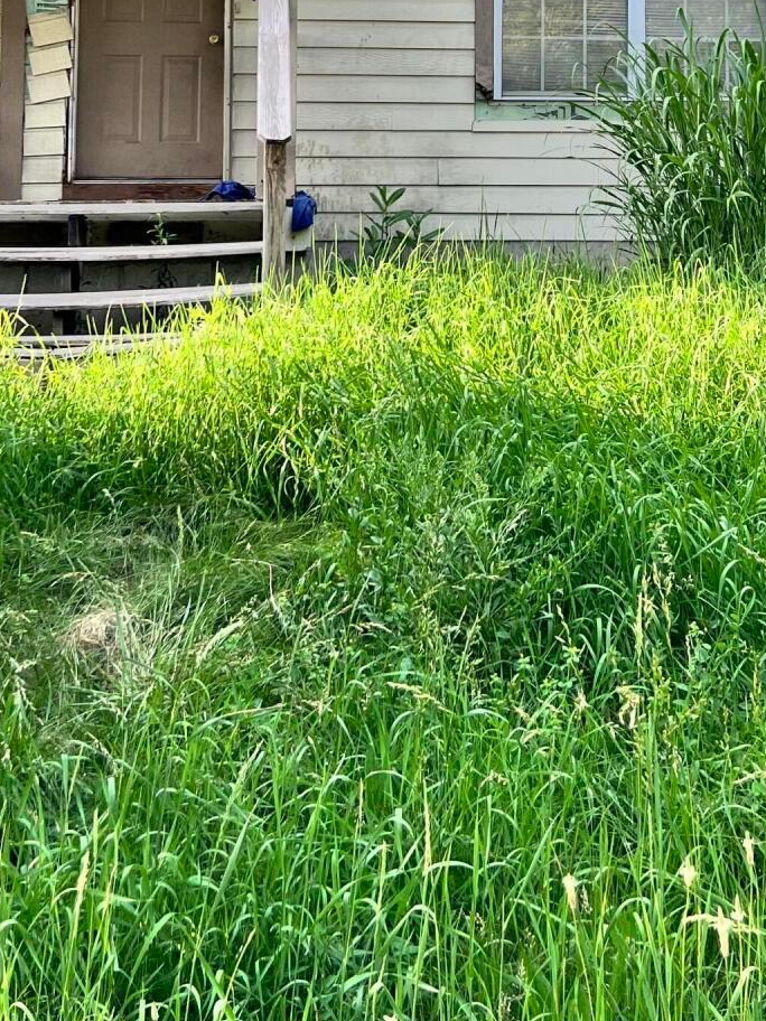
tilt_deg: +7.0
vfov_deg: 31.7
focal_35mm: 57
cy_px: 53
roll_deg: +0.0
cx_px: 471
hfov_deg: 25.6
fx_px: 1682
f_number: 1.5
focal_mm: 5.7
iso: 50
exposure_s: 1/597
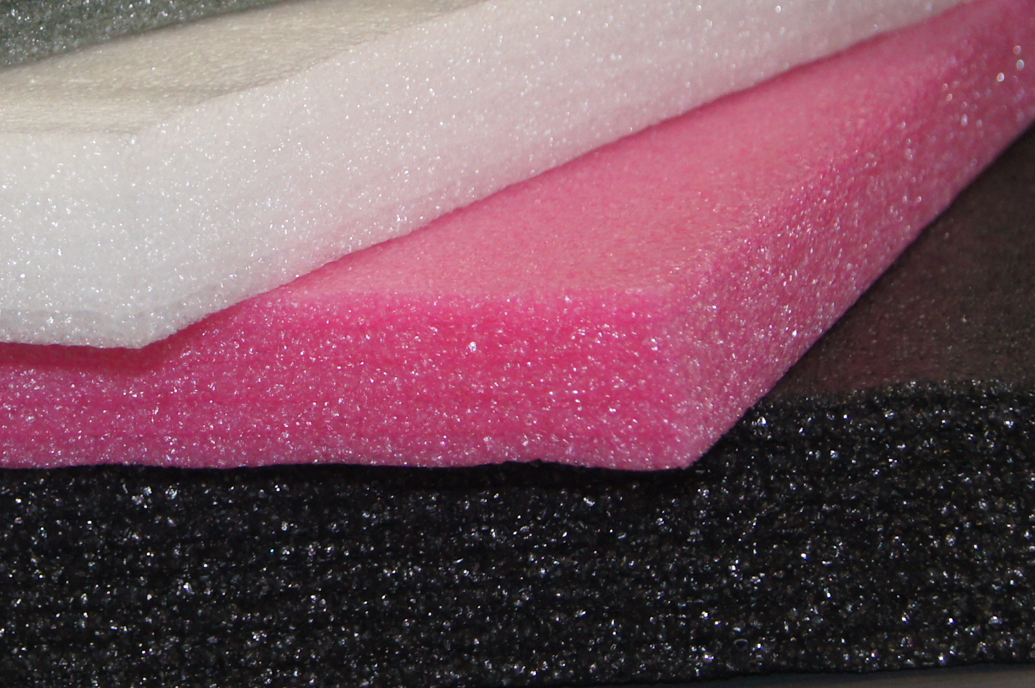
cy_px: 174
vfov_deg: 7.7
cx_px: 147
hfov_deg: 11.5
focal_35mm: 177
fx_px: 5093
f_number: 5.6
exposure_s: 1/80
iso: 800
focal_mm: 45
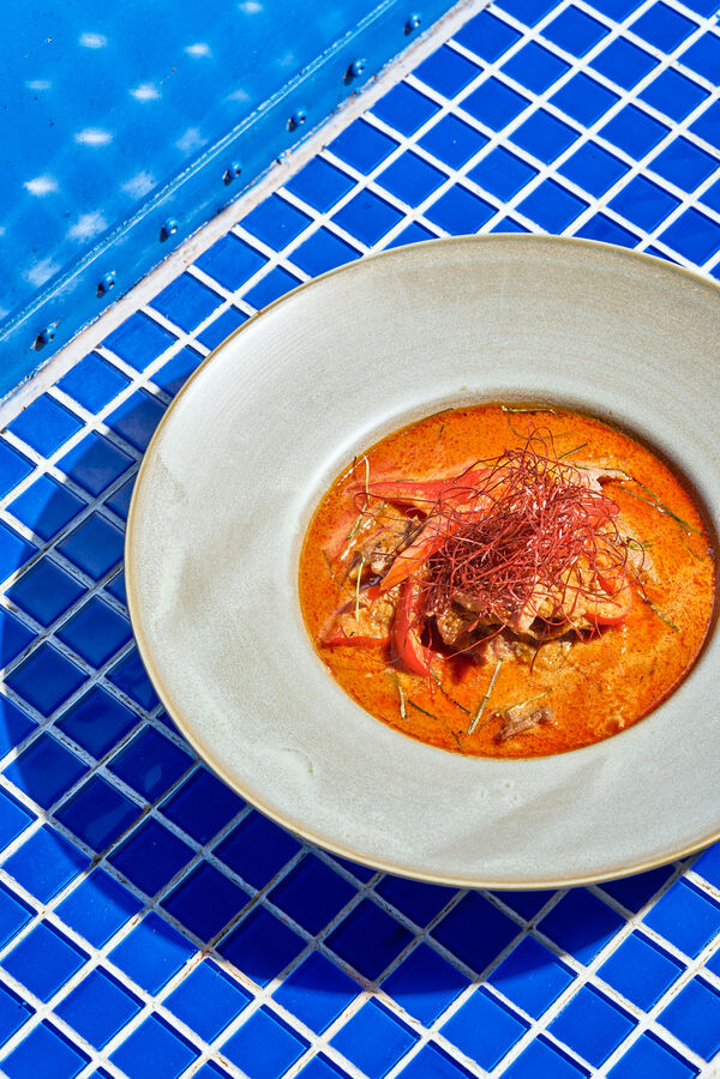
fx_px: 2700
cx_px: 360
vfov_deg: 22.6
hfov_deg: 15.2
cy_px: 540
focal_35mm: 90
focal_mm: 90
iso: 160
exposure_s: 1/200
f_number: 11
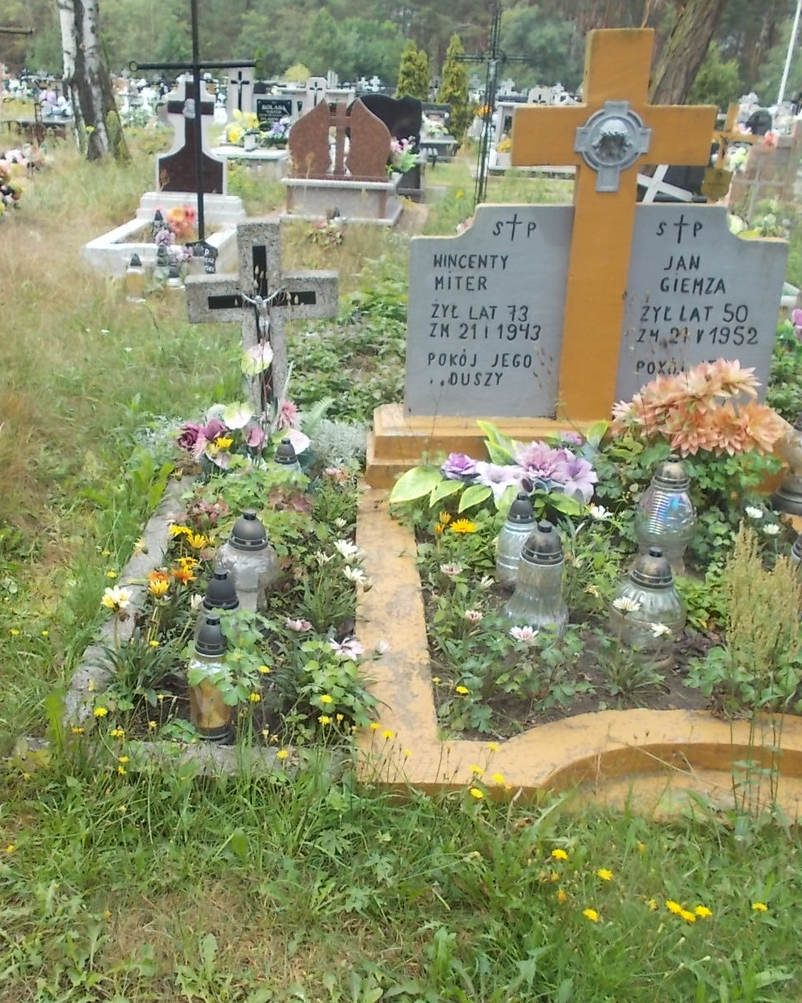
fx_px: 1009
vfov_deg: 52.8
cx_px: 306
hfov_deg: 43.0
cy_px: 500
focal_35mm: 34
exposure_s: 1/250
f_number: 3.2
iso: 80
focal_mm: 4.6
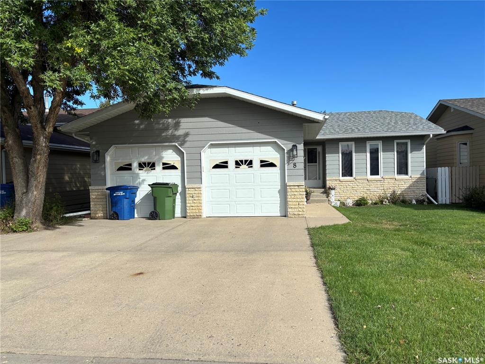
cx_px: 242
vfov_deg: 53.1
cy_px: 182
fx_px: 364
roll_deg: +0.5
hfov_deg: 67.3
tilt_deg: -2.7
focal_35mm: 26
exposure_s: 1/3650
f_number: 1.6
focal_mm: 5.96
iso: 50
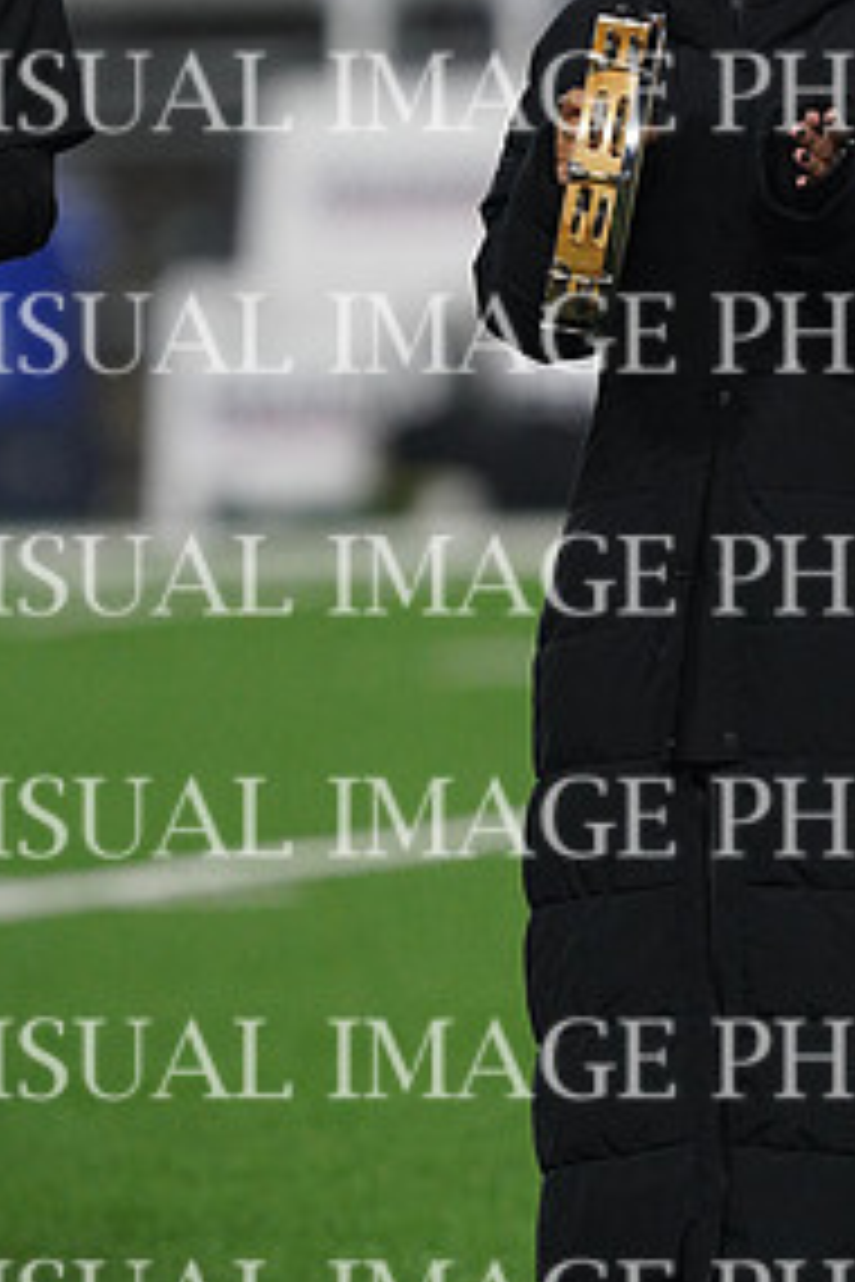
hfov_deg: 1.7
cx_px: 682
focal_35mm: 815
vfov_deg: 2.5
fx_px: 29032
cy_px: 454
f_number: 4
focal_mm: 400
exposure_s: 1/2500
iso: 6400
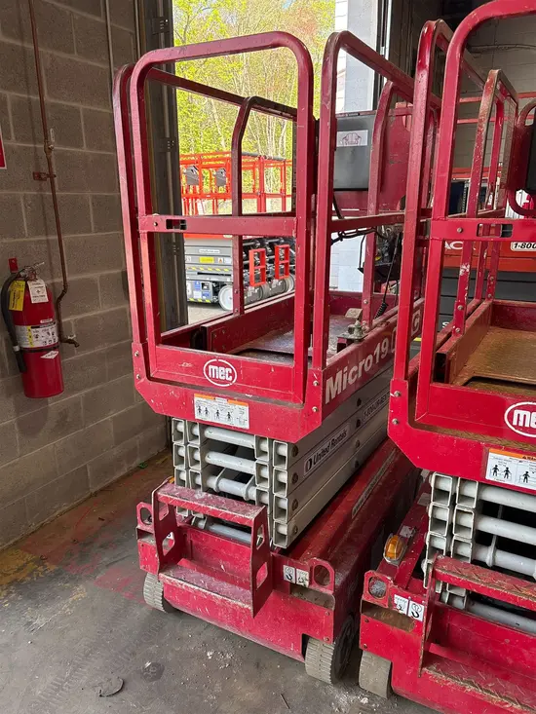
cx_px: 268
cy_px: 357
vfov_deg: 67.3
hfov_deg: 53.1
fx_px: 537
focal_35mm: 26
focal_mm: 5.96
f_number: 1.6
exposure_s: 1/243
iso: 80
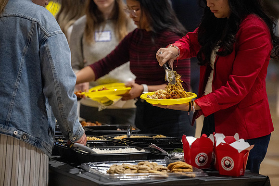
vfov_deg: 6.9
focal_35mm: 200
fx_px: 1550
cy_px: 93
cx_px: 140
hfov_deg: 10.3
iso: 5000
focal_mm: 200
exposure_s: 1/250
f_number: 2.8
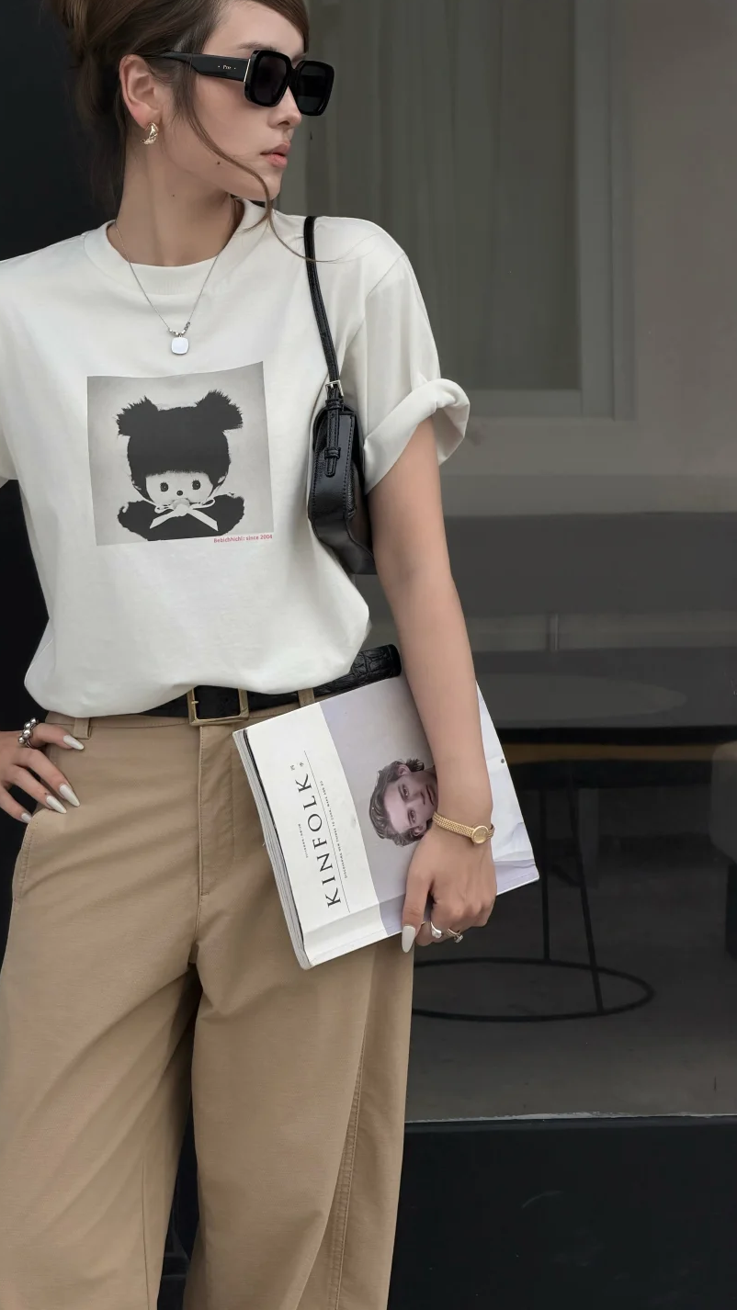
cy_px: 649
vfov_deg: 19.5
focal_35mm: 110
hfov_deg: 11.0
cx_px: 251
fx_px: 3822
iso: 50
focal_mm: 16.89
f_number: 2.8
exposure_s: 1/638
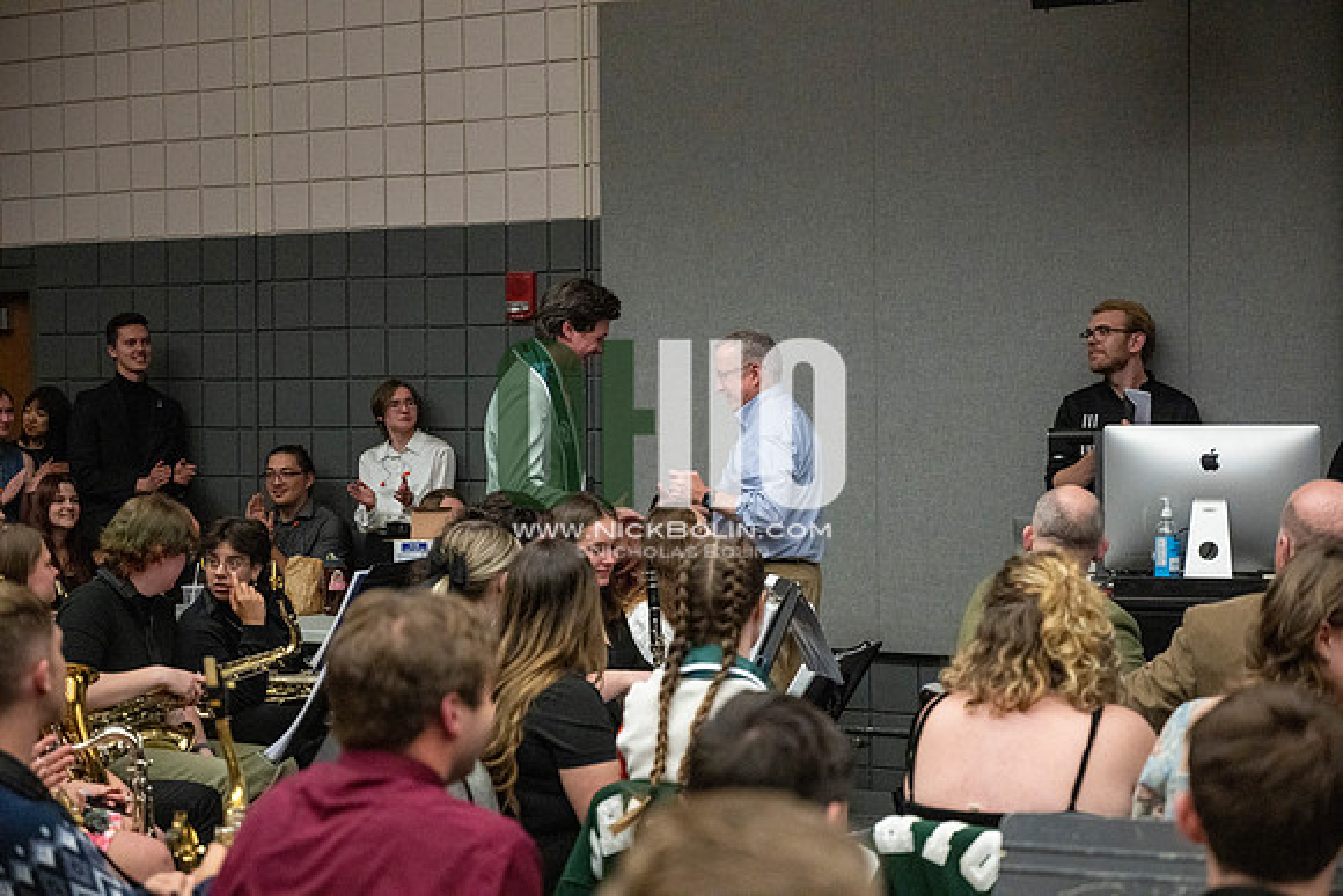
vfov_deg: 19.5
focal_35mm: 70
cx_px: 672
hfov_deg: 28.8
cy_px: 448
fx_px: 2612
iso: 10000
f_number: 4
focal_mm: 70
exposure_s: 1/500
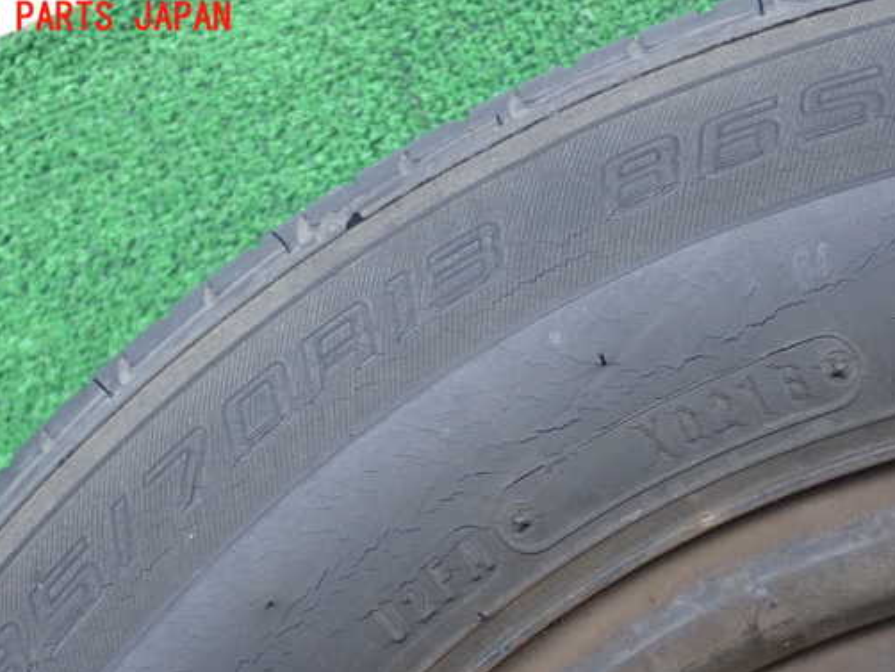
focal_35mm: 49
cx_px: 442
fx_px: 1268
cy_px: 397
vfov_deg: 29.6
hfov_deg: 38.9
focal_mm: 7.31
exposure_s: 1/125
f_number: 2.8
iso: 800
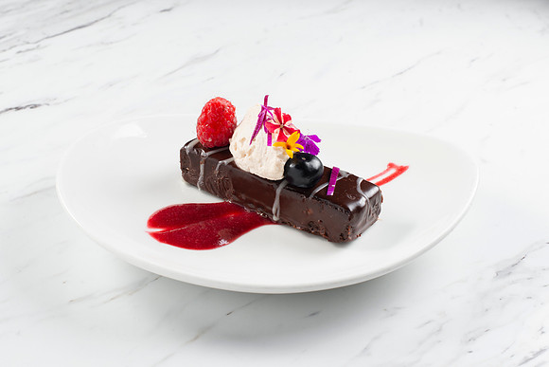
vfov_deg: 21.9
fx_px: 946
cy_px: 184
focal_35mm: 62
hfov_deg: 32.4
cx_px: 267
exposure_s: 1/200
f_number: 10
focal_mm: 50
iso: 200
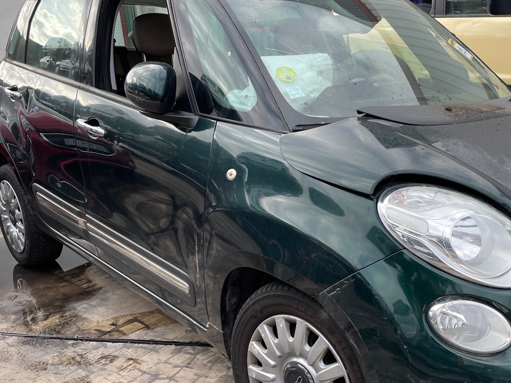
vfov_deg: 34.3
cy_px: 210
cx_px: 346
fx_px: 620
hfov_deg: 44.1
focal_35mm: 42
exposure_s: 1/461
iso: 32
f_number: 1.6
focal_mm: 4.2
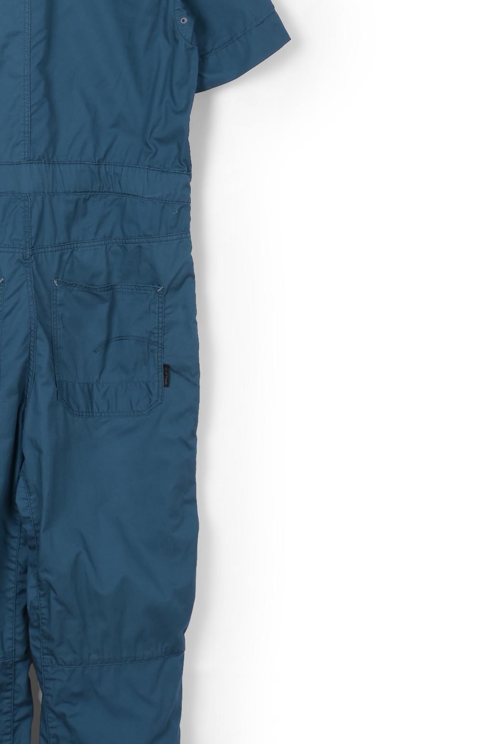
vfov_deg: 21.9
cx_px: 27
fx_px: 1921
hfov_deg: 14.5
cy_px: 345
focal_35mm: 93
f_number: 13
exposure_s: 1/160
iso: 100
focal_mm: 37
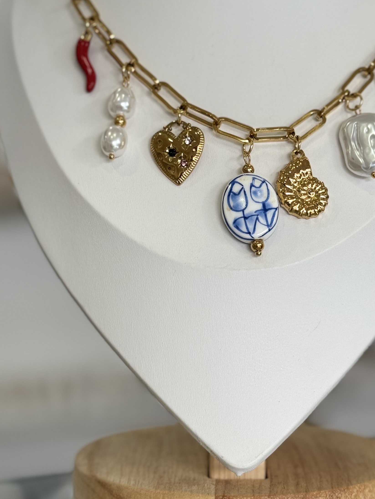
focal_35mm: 88
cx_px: 235
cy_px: 213
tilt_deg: -3.3
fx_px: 1271
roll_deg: +0.2
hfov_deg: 16.8
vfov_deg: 22.2
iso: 50
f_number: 1.78
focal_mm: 6.76
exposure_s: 1/121
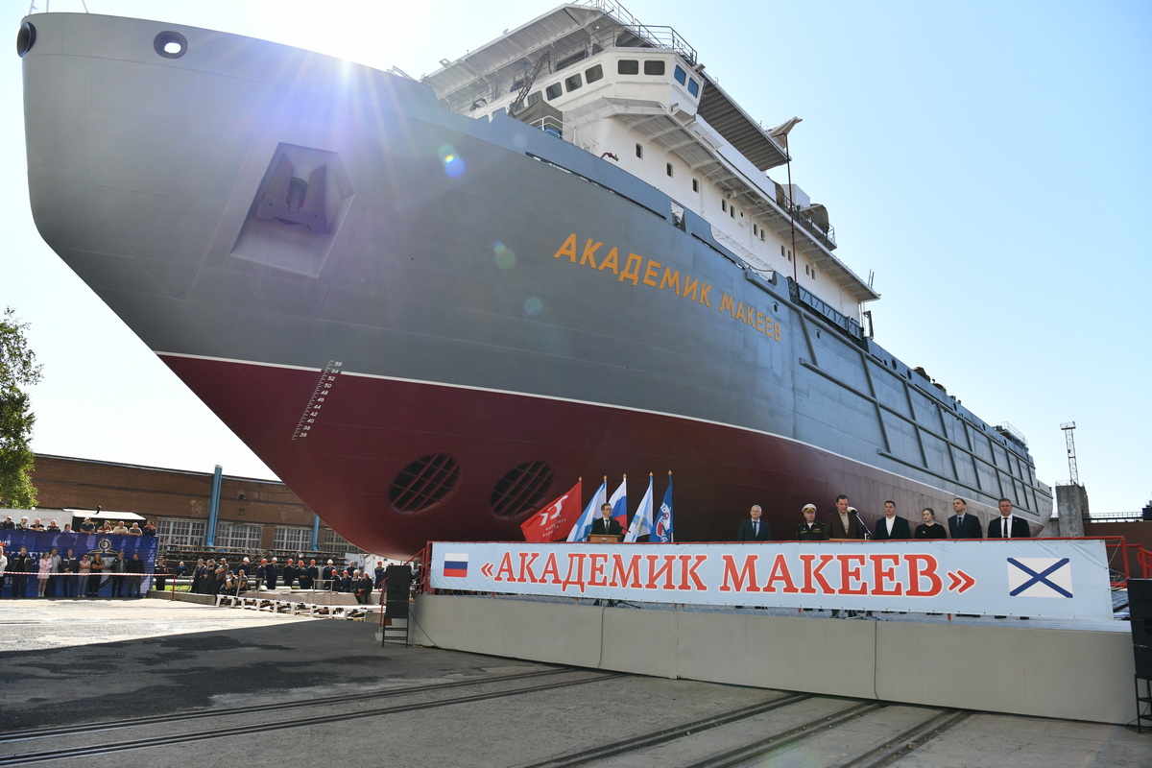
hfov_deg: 73.7
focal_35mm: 24
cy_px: 384
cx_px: 576
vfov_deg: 53.1
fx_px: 768
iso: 800
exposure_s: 1/2000
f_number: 7.1
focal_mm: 24
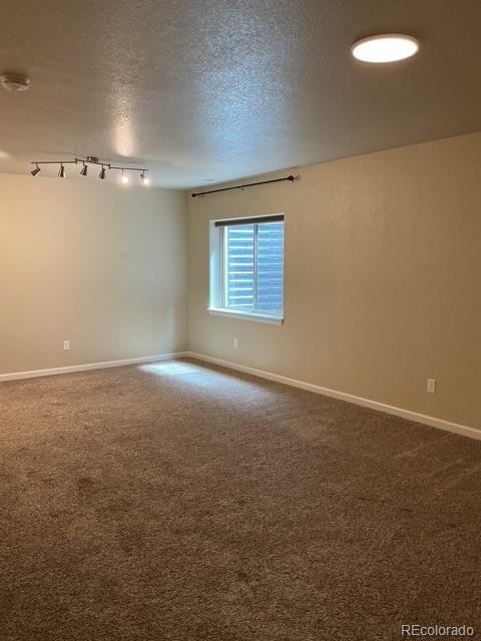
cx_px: 240
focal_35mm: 29
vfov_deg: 61.7
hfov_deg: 48.2
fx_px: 537
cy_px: 320
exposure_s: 1/60
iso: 160
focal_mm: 3
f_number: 1.8
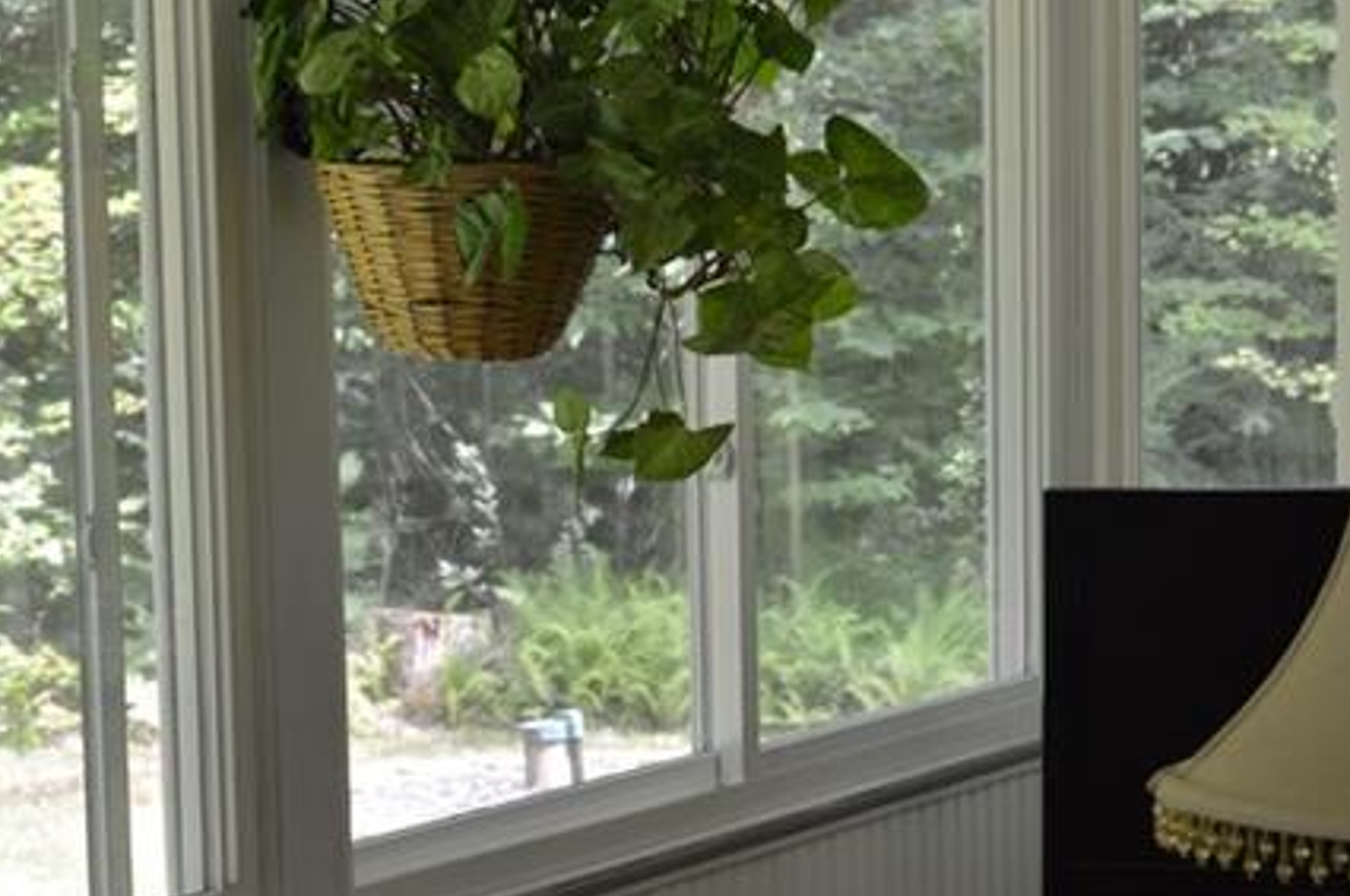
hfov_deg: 19.8
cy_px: 820
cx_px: 127
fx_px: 3783
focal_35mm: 101
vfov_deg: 13.4
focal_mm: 28
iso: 400
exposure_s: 1/100
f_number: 5
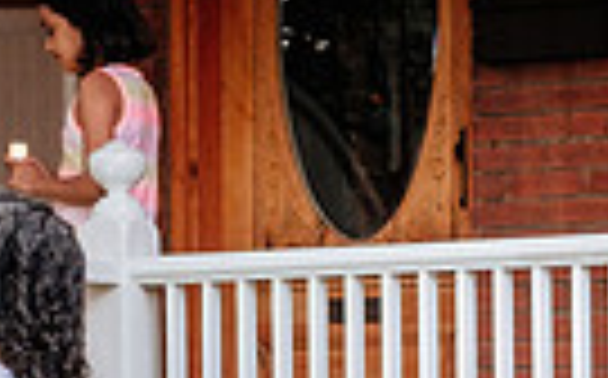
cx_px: 727
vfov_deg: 7.0
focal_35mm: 183
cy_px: 629
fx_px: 3029
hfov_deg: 11.2
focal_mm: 26.6
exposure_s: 1/250
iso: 800
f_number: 2.8
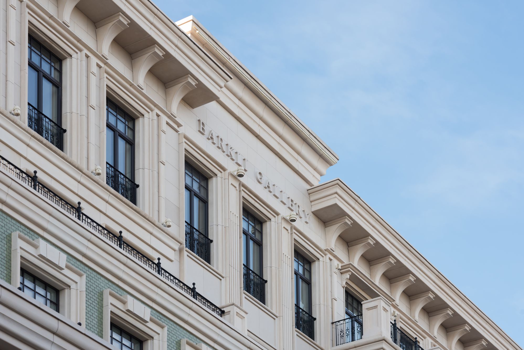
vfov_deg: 13.1
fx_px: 1529
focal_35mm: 105
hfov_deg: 19.4
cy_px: 175
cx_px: 262
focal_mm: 105
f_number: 8
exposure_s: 1/160
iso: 320
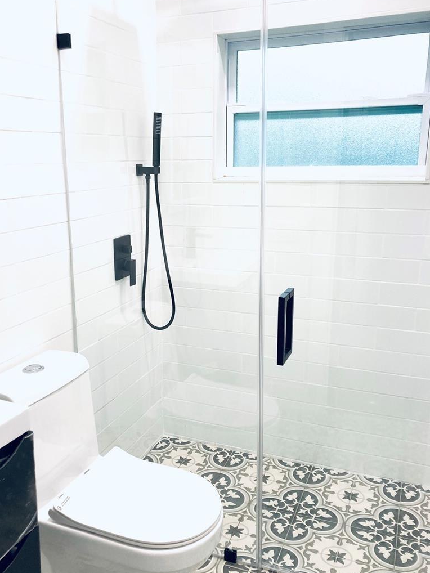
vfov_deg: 55.3
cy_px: 302
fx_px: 546
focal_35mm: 33
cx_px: 189
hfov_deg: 42.9
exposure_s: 1/60
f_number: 1.8
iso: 50
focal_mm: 3.99
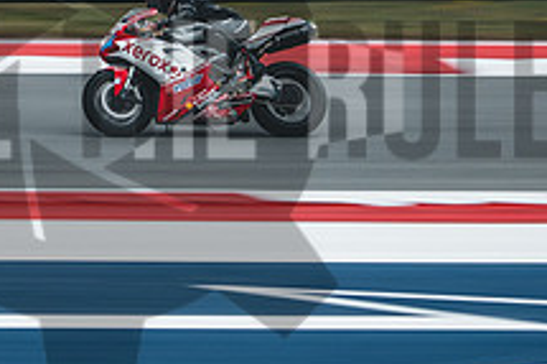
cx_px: 92
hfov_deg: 1.8
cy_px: 93
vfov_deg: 1.2
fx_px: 17217
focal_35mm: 1134
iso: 160
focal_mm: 280
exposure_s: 1/80
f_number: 2.8
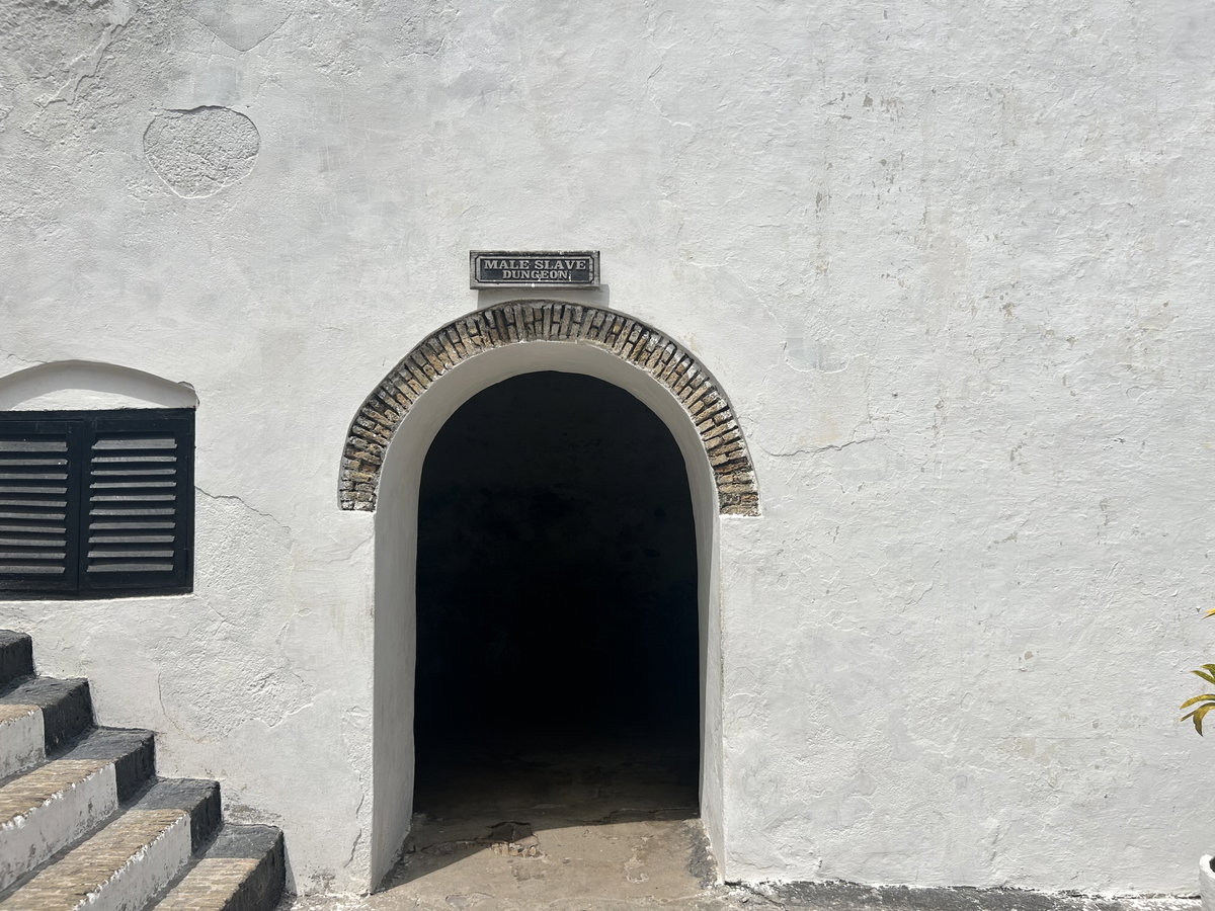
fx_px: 913
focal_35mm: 26
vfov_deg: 53.1
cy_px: 456
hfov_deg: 67.3
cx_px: 608
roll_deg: +1.4
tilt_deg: +3.7
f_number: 1.5
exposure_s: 1/10309
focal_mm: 5.7
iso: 50
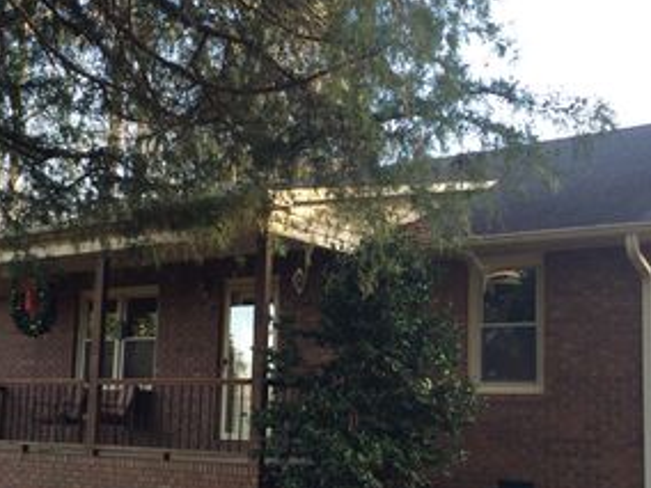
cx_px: 307
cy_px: 292
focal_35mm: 51
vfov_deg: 28.5
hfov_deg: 37.5
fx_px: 959
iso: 50
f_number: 2.2
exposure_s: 1/120
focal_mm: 4.15
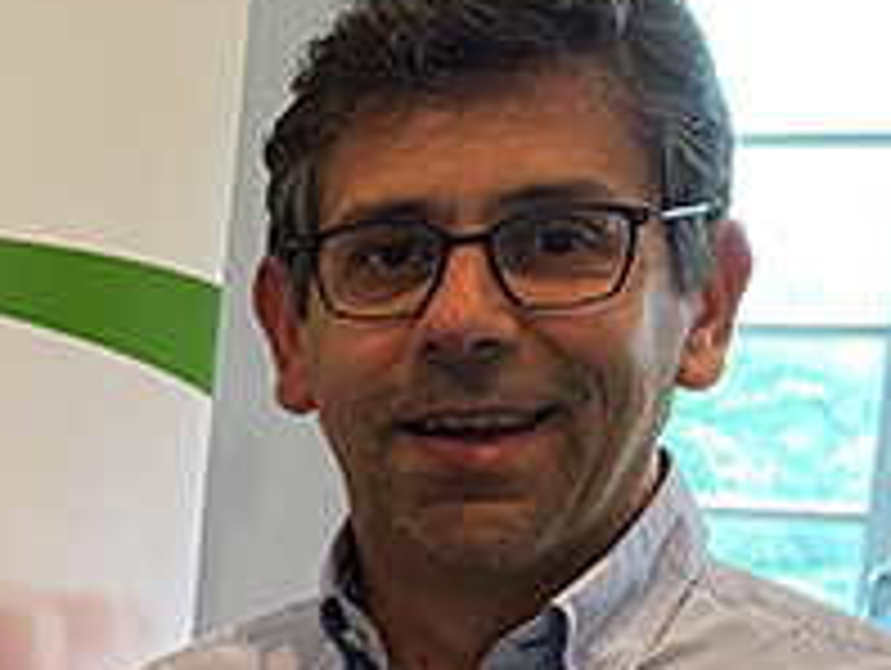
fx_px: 2706
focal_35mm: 105
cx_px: -616
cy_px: 814
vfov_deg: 13.7
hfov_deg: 16.3
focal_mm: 5.1
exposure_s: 1/50
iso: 400
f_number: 1.6
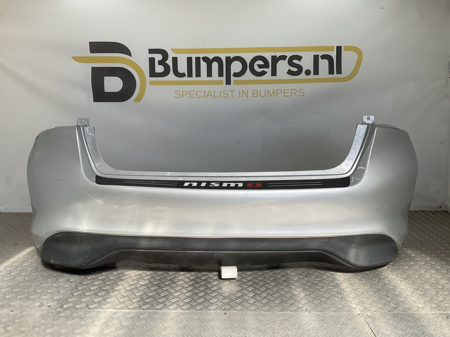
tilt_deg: -10.5
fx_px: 377
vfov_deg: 48.2
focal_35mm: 29
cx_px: 225
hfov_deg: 61.7
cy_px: 168
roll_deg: -0.9
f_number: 1.8
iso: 16
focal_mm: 3
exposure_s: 1/599
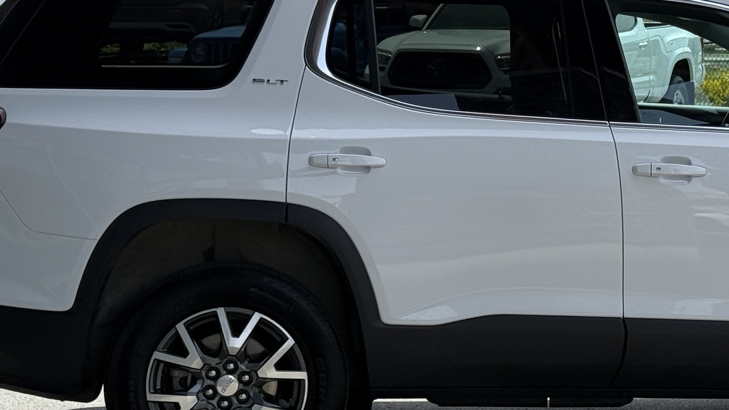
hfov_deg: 18.4
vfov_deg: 10.5
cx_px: 590
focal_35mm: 115
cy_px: 223
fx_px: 2223
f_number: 1.78
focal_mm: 6.76
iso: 64
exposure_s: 1/2273
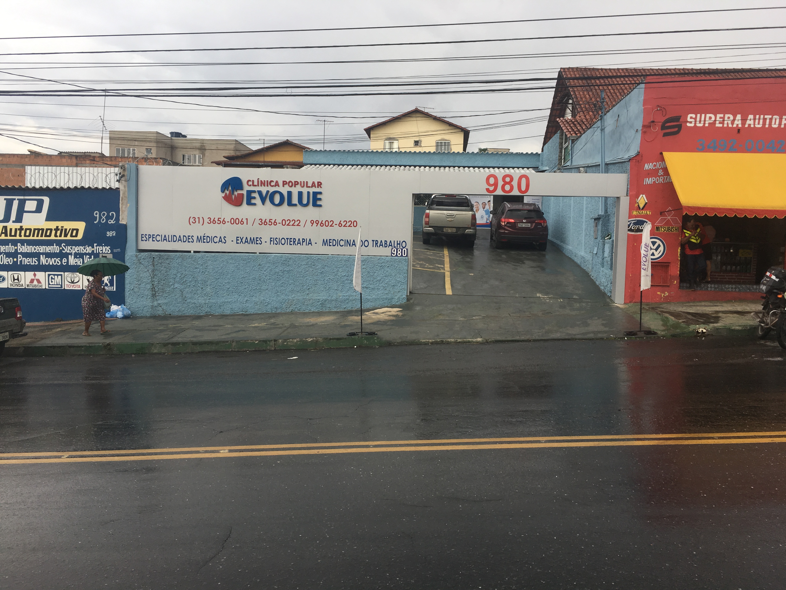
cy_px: 295
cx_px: 393
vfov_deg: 48.2
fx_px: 658
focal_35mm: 29
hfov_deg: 61.7
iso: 25
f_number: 2.2
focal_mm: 4.15
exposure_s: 1/353
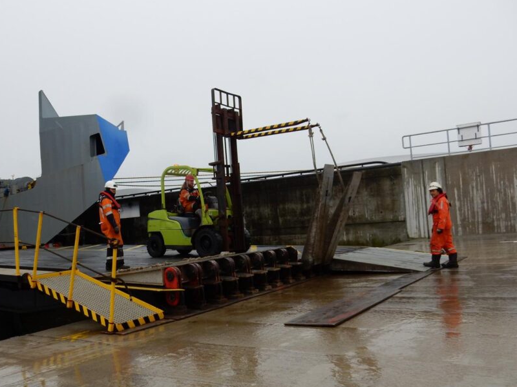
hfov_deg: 56.7
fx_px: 478
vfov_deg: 44.1
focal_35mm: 32
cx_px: 229
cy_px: 210
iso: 125
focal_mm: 4.5
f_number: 3.7
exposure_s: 1/400
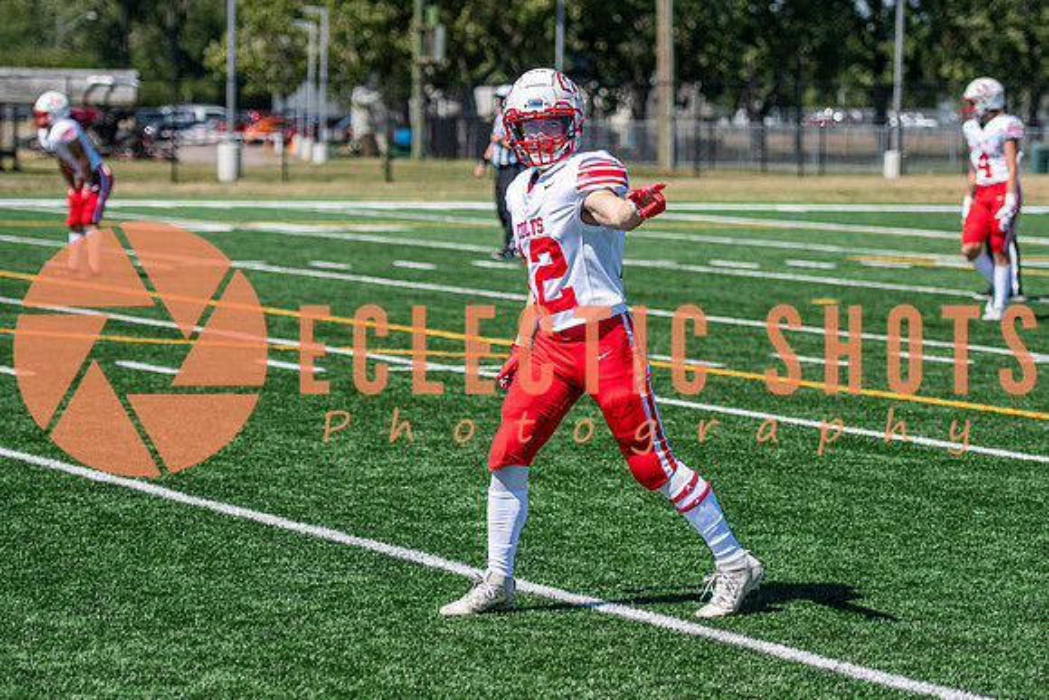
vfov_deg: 9.8
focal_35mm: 140
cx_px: 570
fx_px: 4084
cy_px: 320
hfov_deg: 14.6
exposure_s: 1/4000
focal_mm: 86
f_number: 2.8
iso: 160
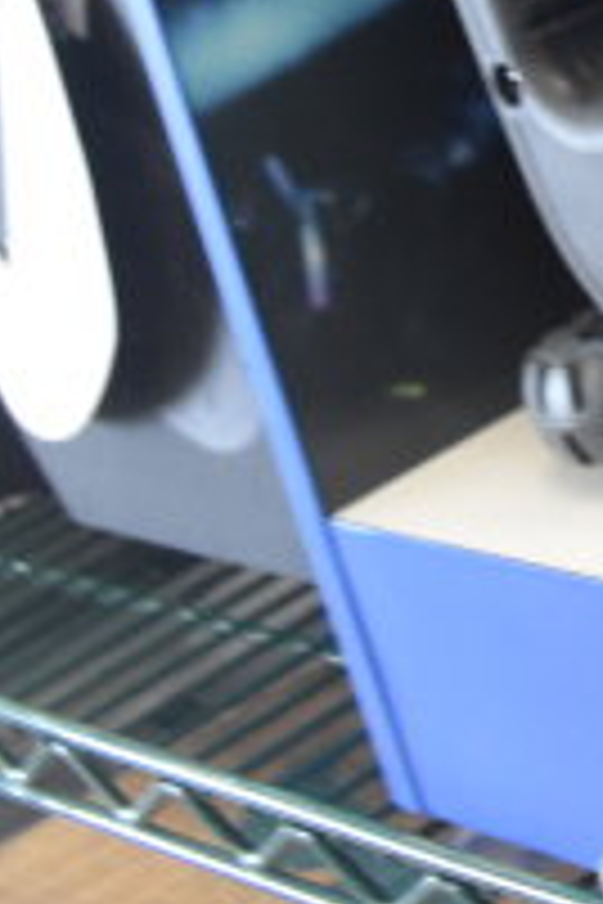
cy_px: -524
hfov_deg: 10.1
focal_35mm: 123
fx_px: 3090
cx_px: 1296
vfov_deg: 15.2
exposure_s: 1/30
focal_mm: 18
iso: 800
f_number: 3.5
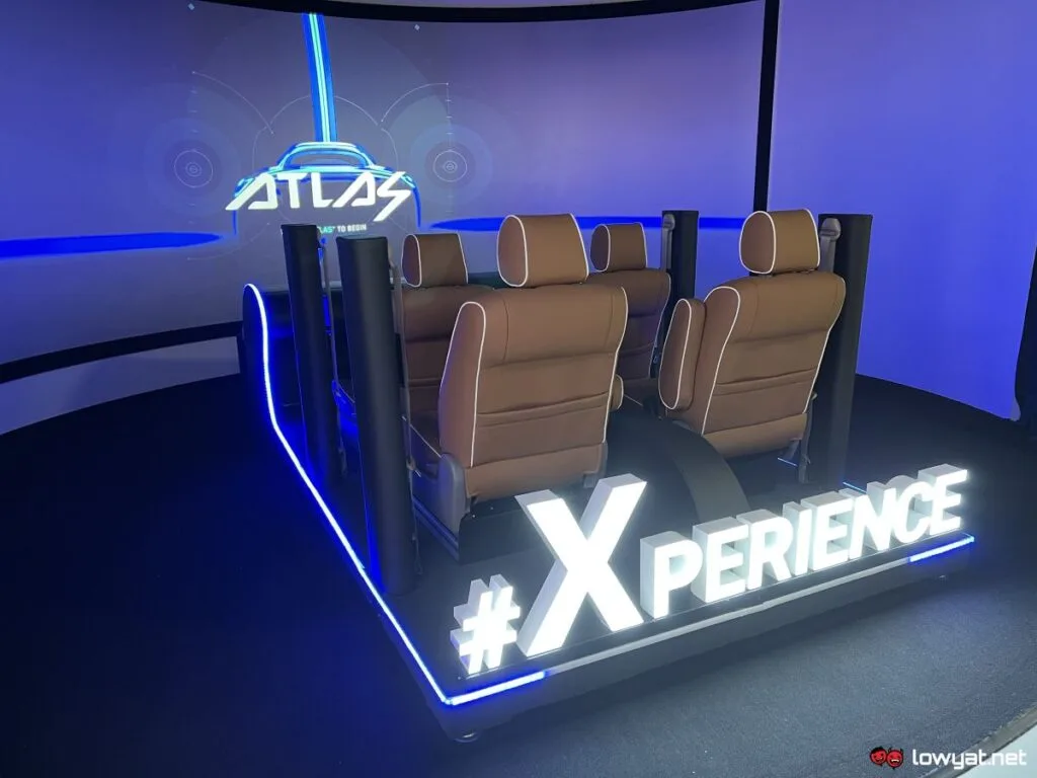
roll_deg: +1.8
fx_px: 779
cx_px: 518
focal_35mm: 26
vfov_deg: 53.1
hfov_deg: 67.3
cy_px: 389
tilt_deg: -13.7
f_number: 1.5
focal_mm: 5.7
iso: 250
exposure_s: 1/50
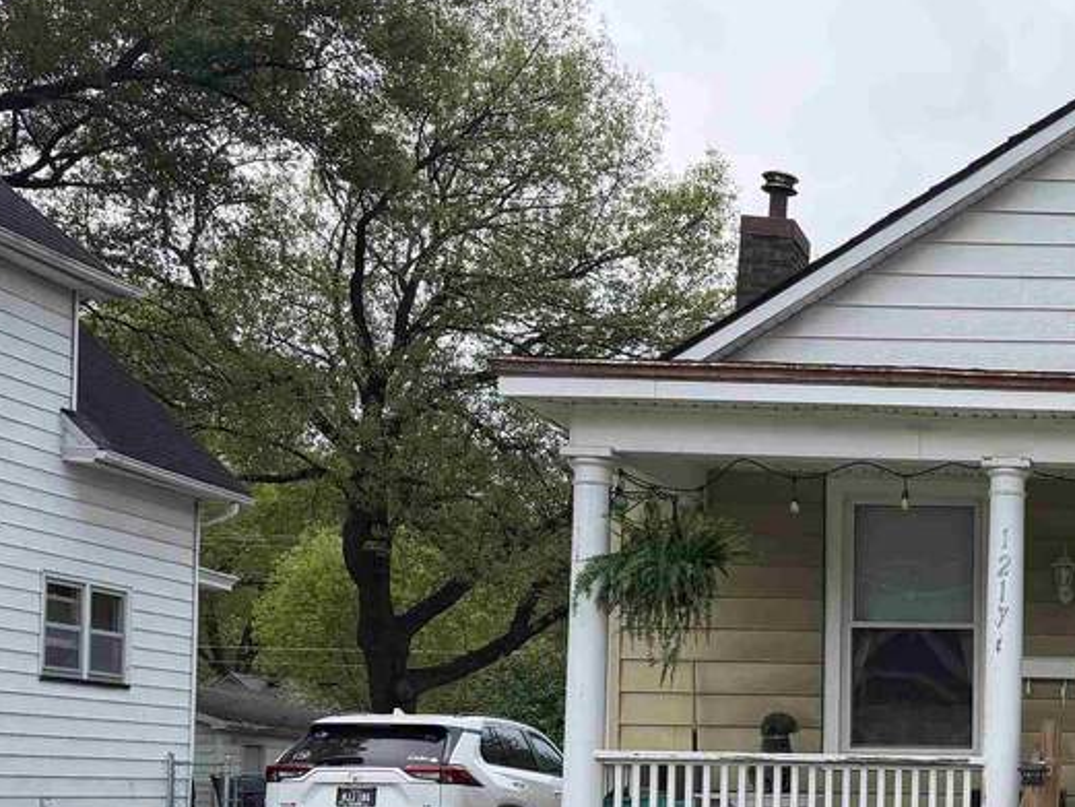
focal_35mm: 59
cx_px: 1199
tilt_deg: +1.0
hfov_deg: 29.3
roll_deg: -0.6
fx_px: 1833
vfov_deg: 24.1
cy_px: 733
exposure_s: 1/3279
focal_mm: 6.76
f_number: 1.78
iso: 100
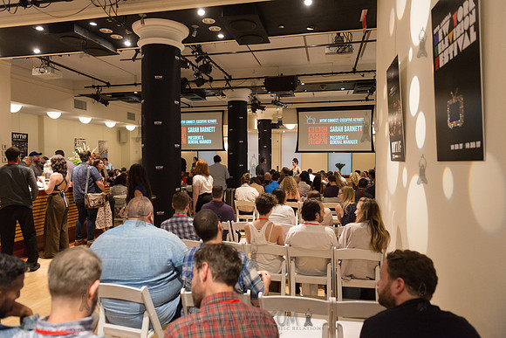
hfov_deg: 73.7
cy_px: 169
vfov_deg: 53.2
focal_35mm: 24
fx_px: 337
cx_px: 253
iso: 2500
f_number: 4
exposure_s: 1/160
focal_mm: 24
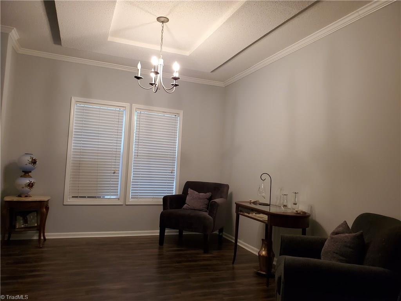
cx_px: 200
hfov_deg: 67.3
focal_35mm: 26
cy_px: 150
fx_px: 301
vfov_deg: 53.1
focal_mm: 4.3
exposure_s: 1/39
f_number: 2.4
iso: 250
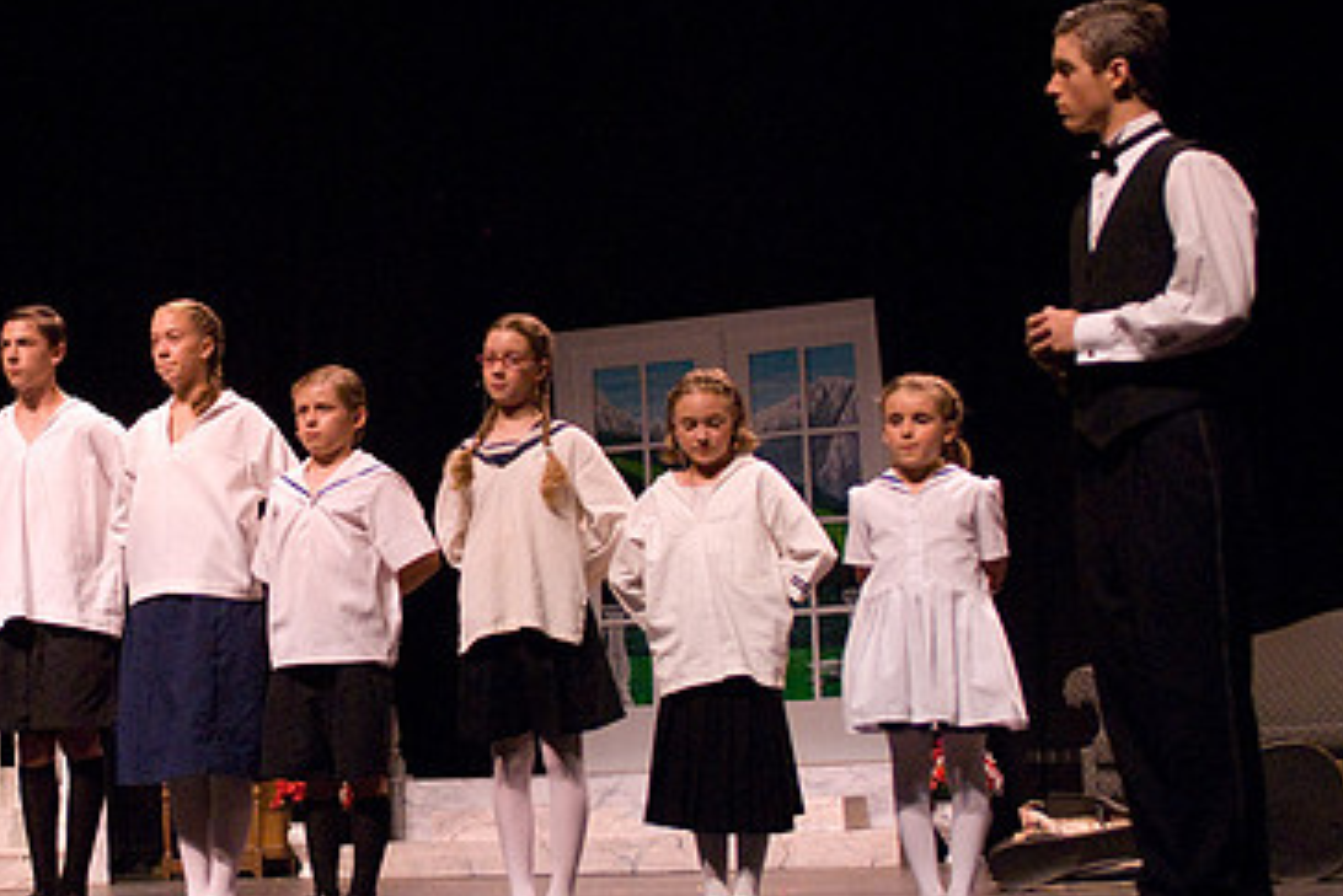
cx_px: 291
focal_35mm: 67
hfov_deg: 29.5
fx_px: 2500
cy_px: 383
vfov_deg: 20.3
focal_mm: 28
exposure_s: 1/200
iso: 1600
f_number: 2.8
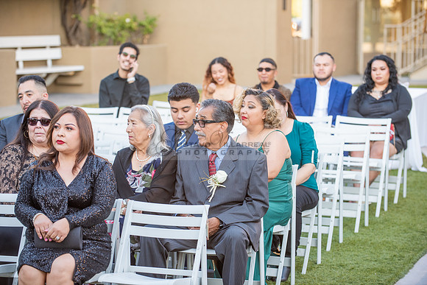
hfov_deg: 16.4
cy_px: 142
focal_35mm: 125
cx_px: 214
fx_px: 1483
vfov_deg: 11.0
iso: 500
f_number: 3.5
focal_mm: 125
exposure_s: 1/250
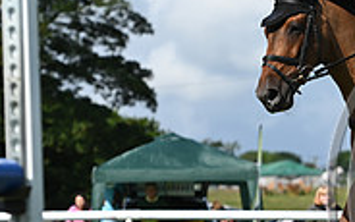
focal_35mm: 418
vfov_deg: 3.1
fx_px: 4044
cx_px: 504
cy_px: 165
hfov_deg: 5.0
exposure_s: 1/1250
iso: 140
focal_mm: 130
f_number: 4.5
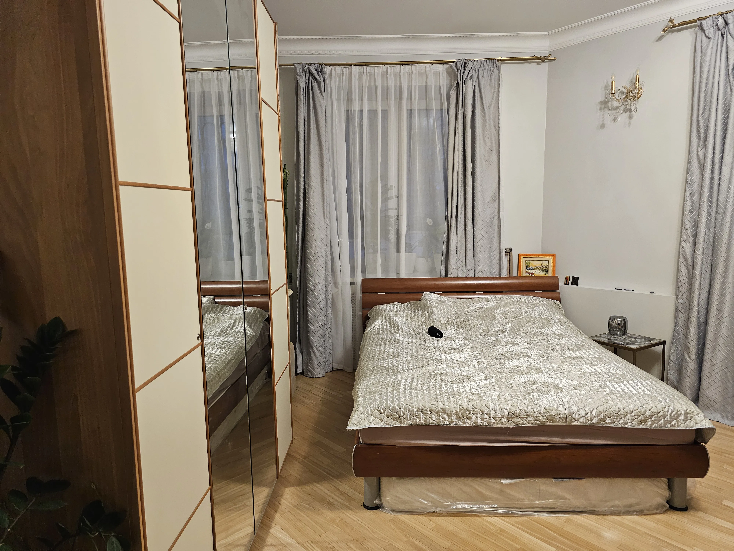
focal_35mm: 23
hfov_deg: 73.9
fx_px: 488
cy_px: 276
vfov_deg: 58.9
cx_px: 367
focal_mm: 6.3
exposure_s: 1/100
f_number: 1.7
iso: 1000
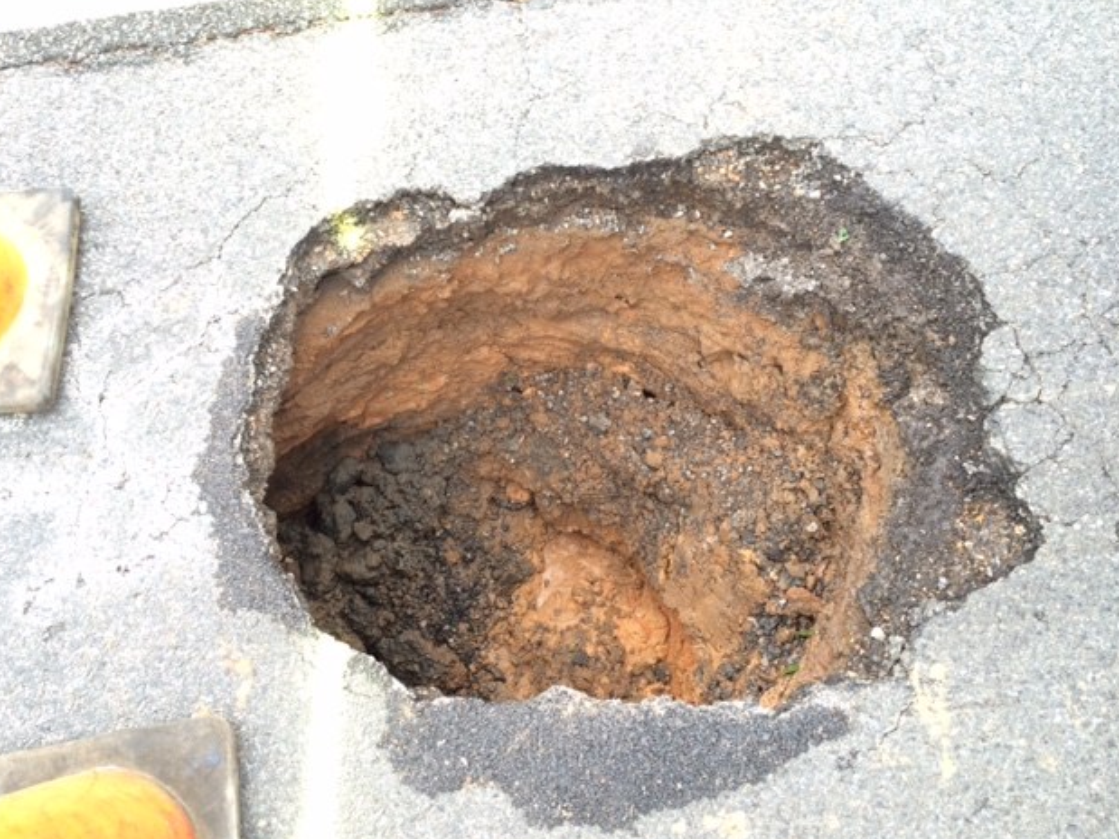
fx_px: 970
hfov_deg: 60.0
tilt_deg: -67.6
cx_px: 559
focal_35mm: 30
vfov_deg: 46.8
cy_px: 429
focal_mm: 4.15
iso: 50
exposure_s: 1/120
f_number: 2.2
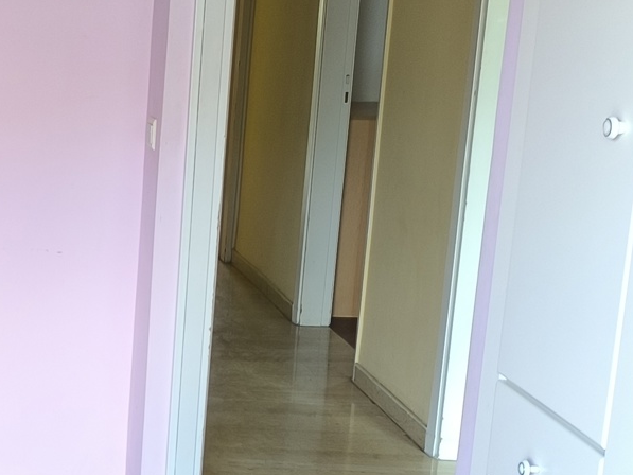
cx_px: -353
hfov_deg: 21.5
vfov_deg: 19.9
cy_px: 295
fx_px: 1353
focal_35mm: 74
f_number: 1.65
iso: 500
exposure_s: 1/50
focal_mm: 6.14
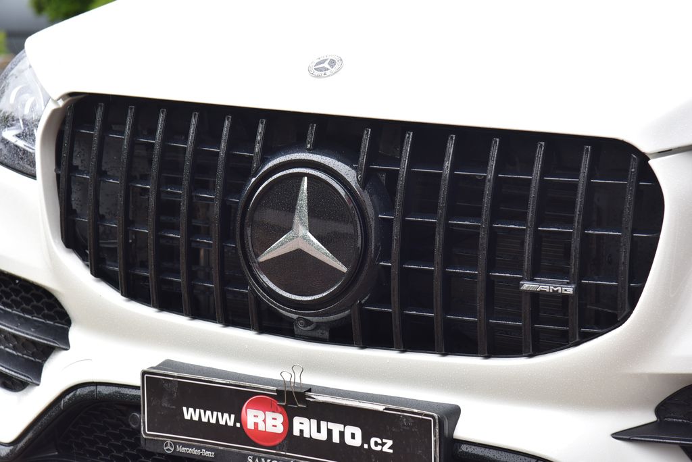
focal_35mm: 105
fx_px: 2019
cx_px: 346
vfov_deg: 13.1
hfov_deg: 19.4
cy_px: 231
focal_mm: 105
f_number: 5
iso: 500
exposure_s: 1/100
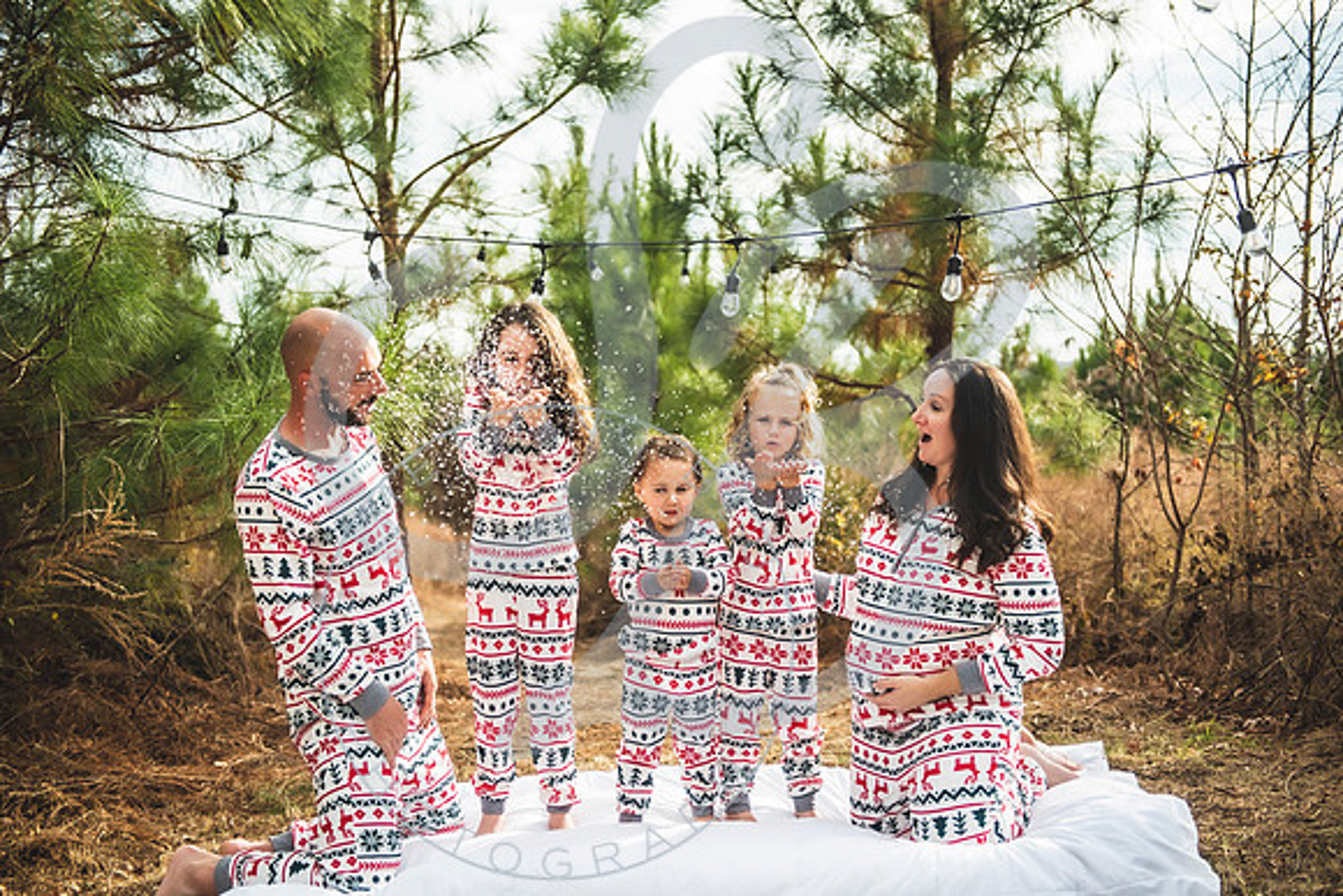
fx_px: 1791
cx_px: 672
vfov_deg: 28.1
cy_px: 448
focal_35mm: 48
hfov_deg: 41.1
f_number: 2.8
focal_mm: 48
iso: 100
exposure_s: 1/800
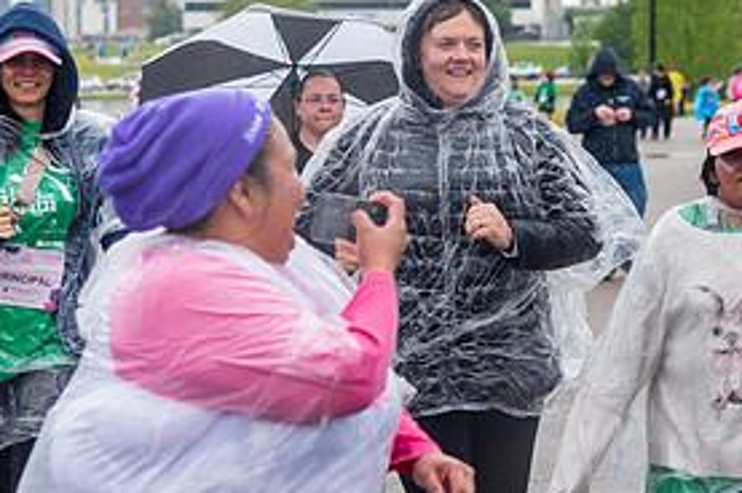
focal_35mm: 130
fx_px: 2676
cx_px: 704
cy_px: 188
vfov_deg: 10.5
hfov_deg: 15.6
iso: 1600
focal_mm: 62
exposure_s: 1/3200
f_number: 4
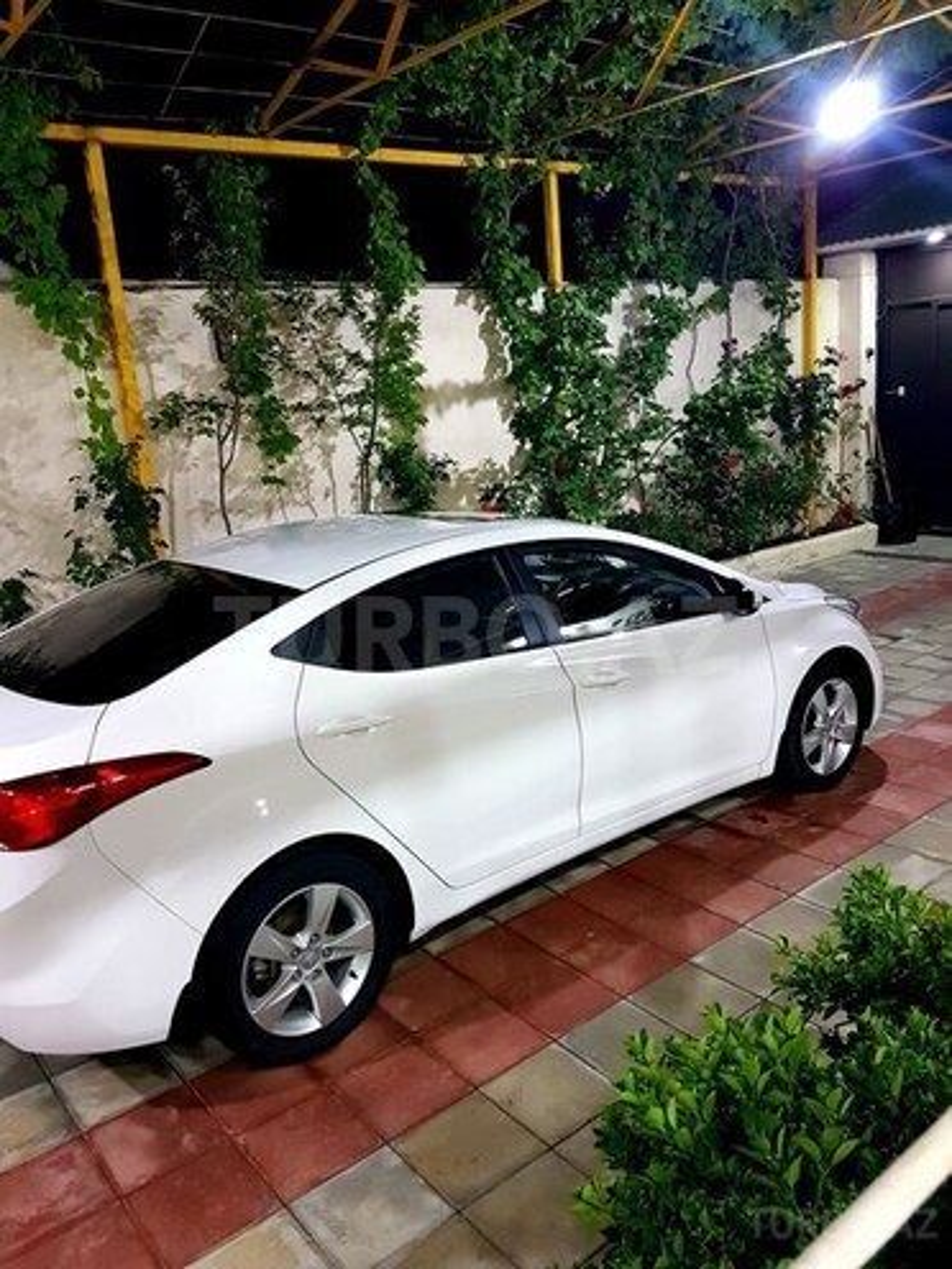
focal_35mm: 26
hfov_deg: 53.1
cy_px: 634
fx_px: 953
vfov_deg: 67.3
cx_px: 476
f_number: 1.7
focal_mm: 4.2
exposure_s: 1/10
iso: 250
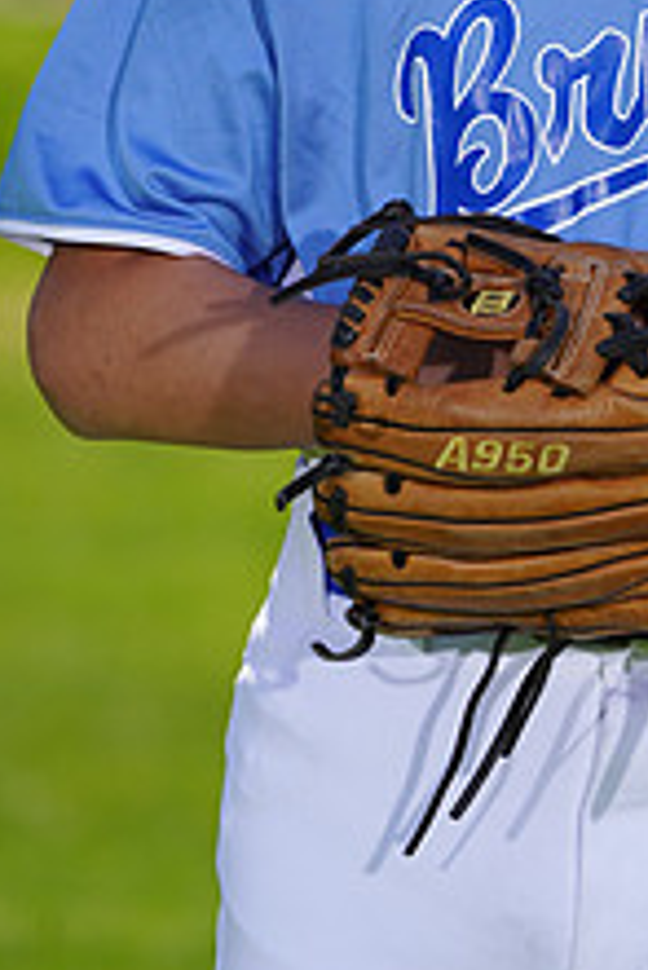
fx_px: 17359
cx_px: 566
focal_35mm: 644
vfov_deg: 3.2
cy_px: -154
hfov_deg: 2.1
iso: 100
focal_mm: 244
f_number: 8
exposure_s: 1/250
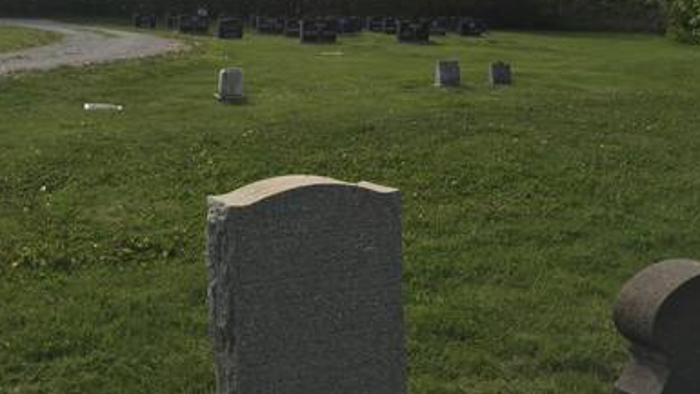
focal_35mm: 41
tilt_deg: -6.9
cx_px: 318
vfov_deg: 28.8
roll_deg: +0.5
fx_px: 761
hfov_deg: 49.3
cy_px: 124
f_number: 2.2
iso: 32
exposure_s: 1/2639
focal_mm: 4.15
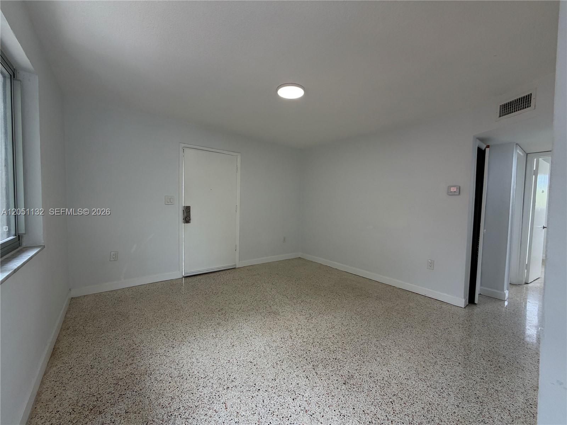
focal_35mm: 14
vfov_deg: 85.7
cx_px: 284
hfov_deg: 102.1
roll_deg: -1.1
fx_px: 229
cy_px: 212
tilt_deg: -2.2
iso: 80
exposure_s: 1/121
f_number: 2.2
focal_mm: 2.22
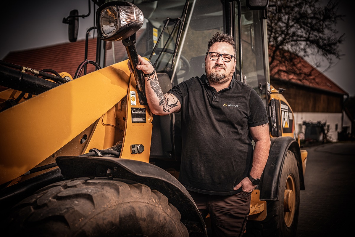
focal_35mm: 35
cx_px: 178
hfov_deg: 54.4
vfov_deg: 37.9
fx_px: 345
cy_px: 118
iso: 100
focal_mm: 35
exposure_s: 1/2000
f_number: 2
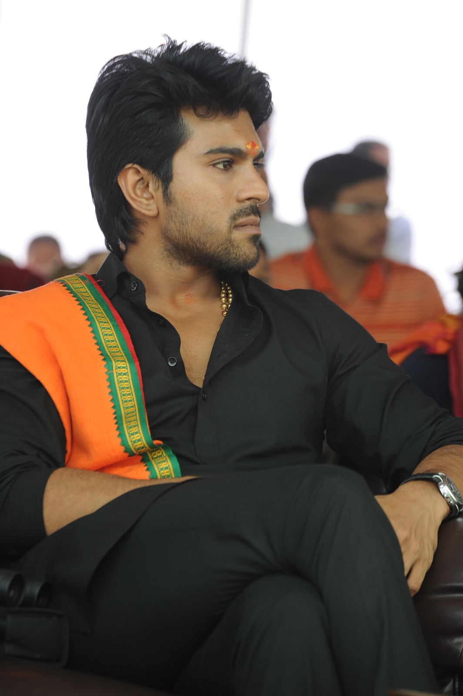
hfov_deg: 7.4
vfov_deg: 11.1
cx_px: 232
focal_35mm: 185
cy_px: 348
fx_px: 3573
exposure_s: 1/125
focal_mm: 185
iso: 500
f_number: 6.3
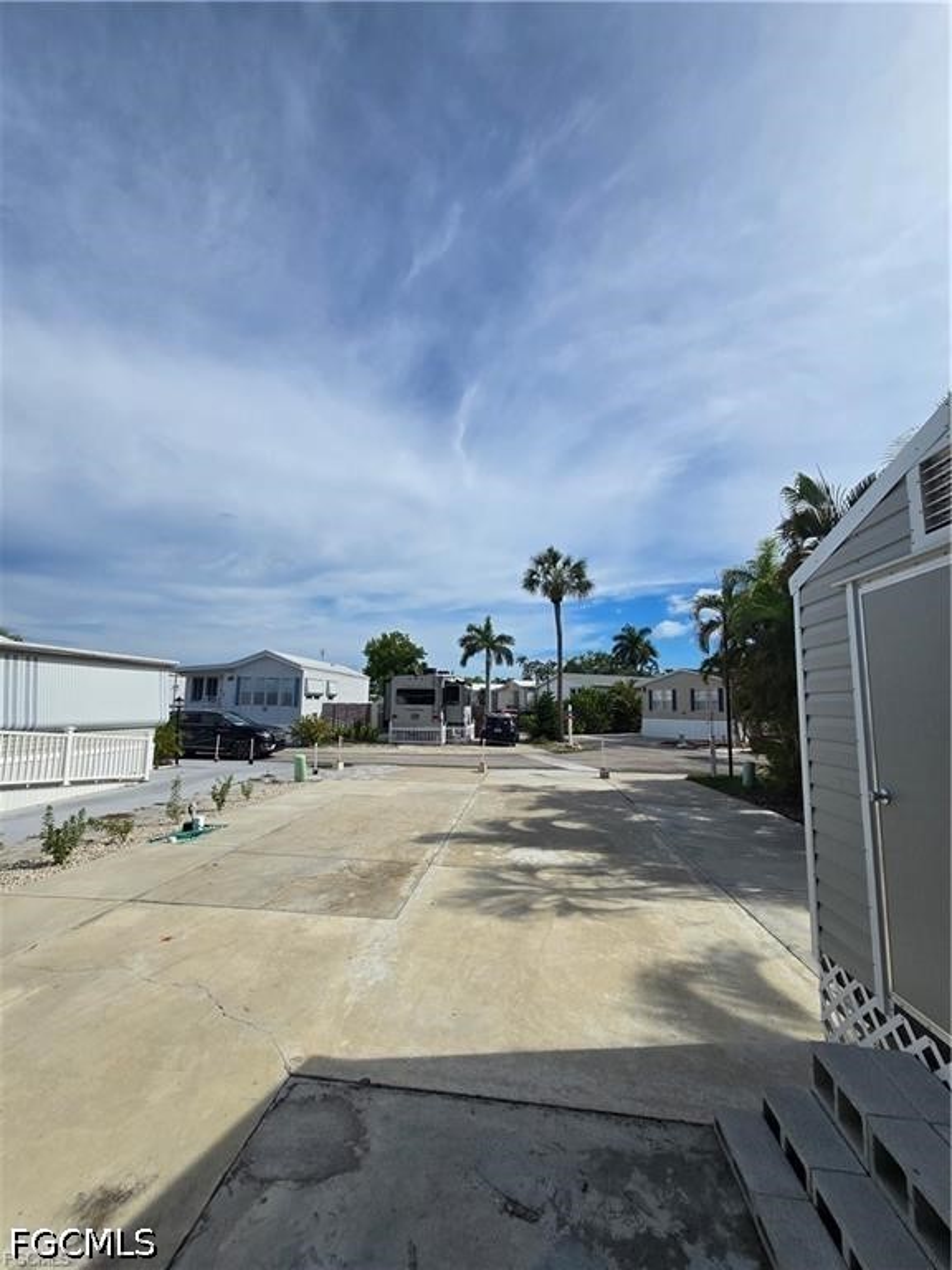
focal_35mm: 13
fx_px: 477
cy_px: 635
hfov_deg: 89.9
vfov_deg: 106.2
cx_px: 476
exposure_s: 1/4566
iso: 50
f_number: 2.2
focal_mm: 2.2
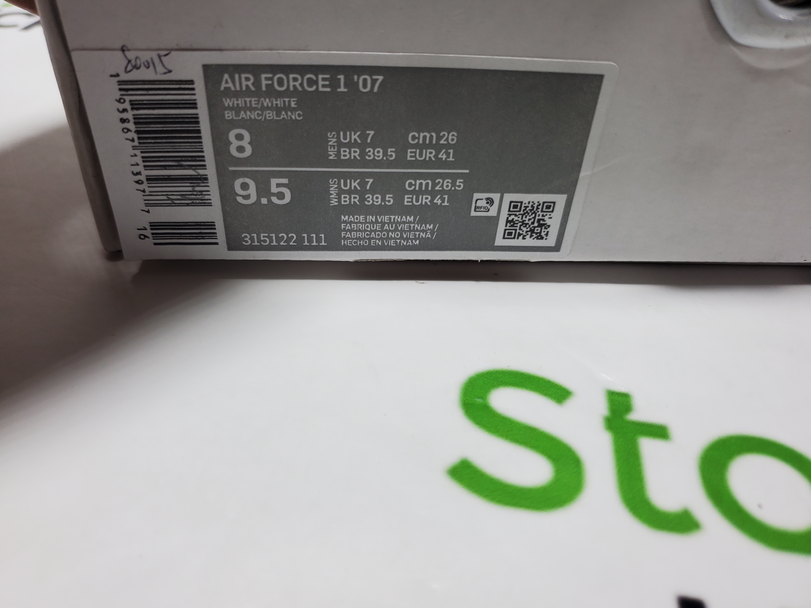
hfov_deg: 67.3
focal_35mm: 26
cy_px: 304
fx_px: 609
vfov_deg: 53.1
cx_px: 406
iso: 50
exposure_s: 1/410
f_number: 1.5
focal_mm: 4.3
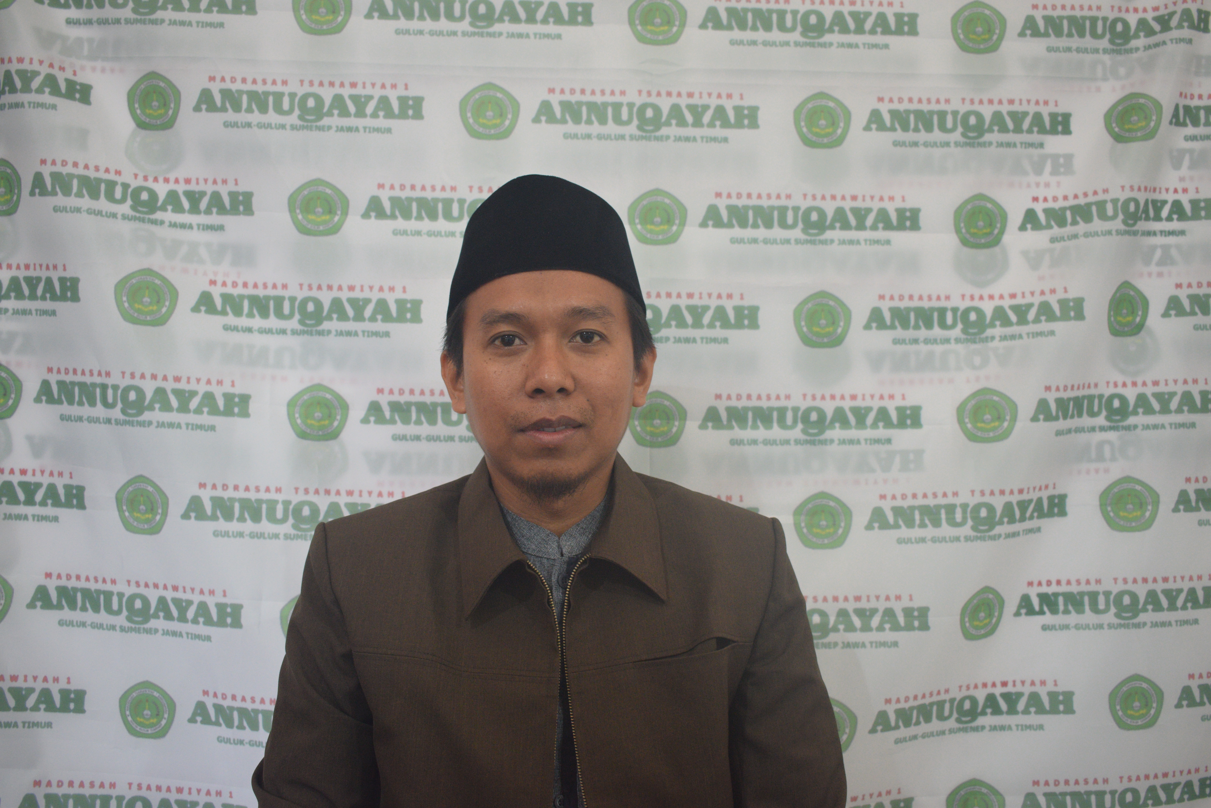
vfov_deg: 36.9
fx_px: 1211
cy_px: 404
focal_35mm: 36
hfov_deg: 53.1
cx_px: 606
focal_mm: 24
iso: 900
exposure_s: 1/25
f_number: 4
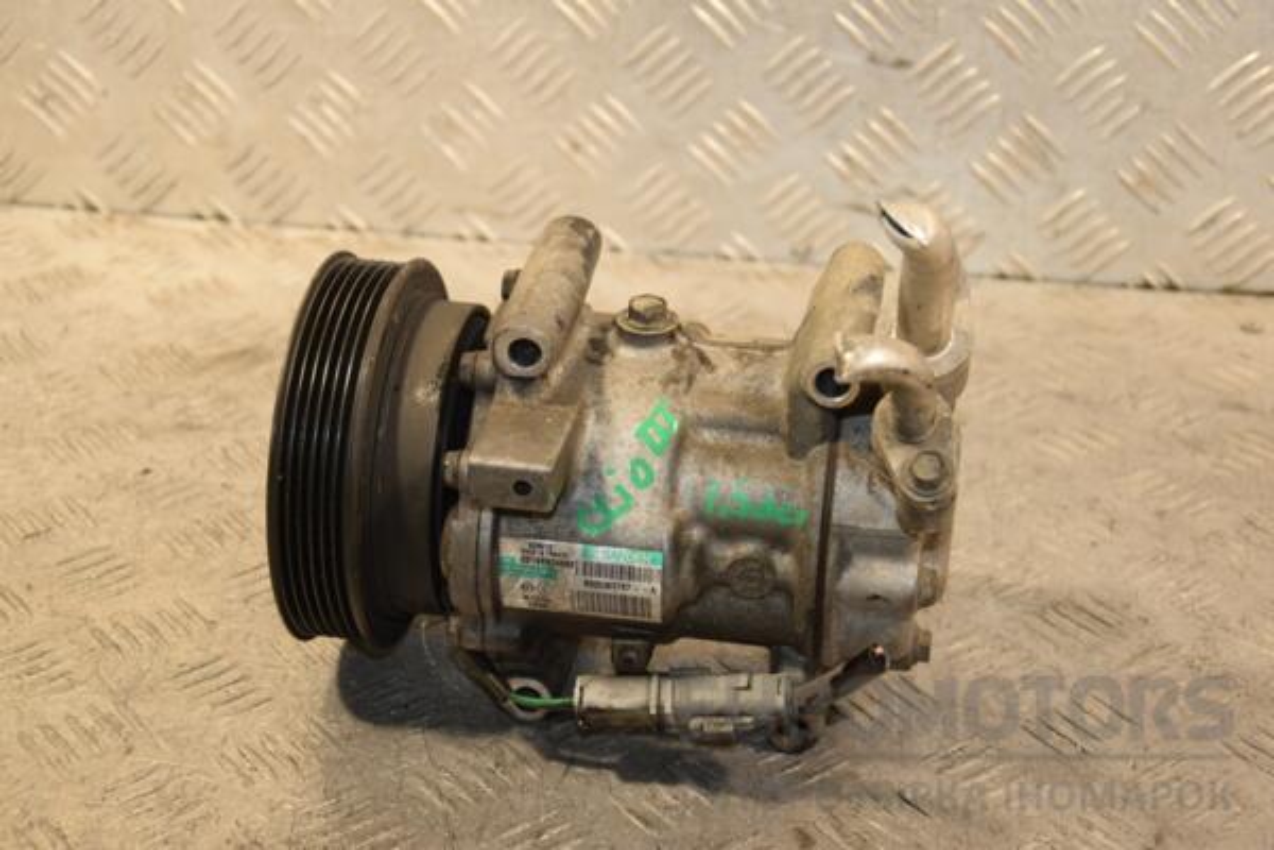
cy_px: 425
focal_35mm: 68
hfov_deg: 29.9
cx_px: 637
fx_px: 2389
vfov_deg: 20.2
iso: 800
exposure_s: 1/160
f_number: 4.8
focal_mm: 45
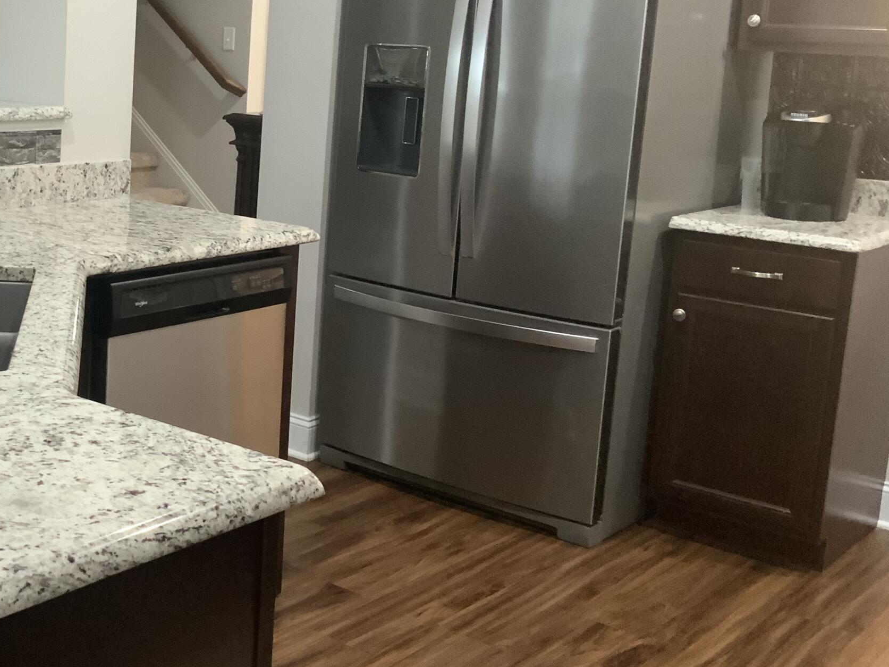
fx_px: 1336
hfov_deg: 34.9
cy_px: 240
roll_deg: -1.8
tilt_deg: -8.0
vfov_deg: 27.9
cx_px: 100
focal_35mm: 52
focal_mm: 3
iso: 200
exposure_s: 1/40
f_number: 1.8
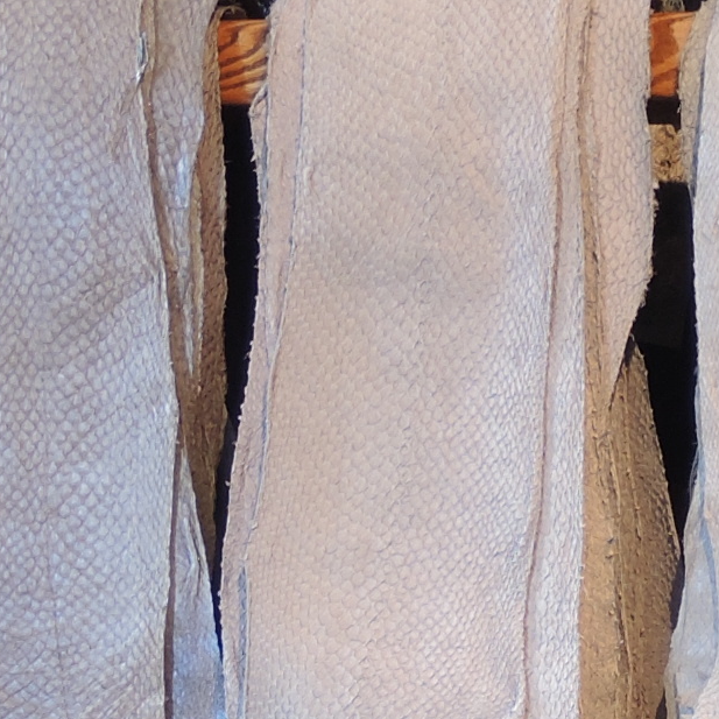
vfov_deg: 9.9
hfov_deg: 9.8
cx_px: 1125
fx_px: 4042
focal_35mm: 172
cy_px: 1048
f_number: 2
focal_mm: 6.5
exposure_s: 1/30
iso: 80
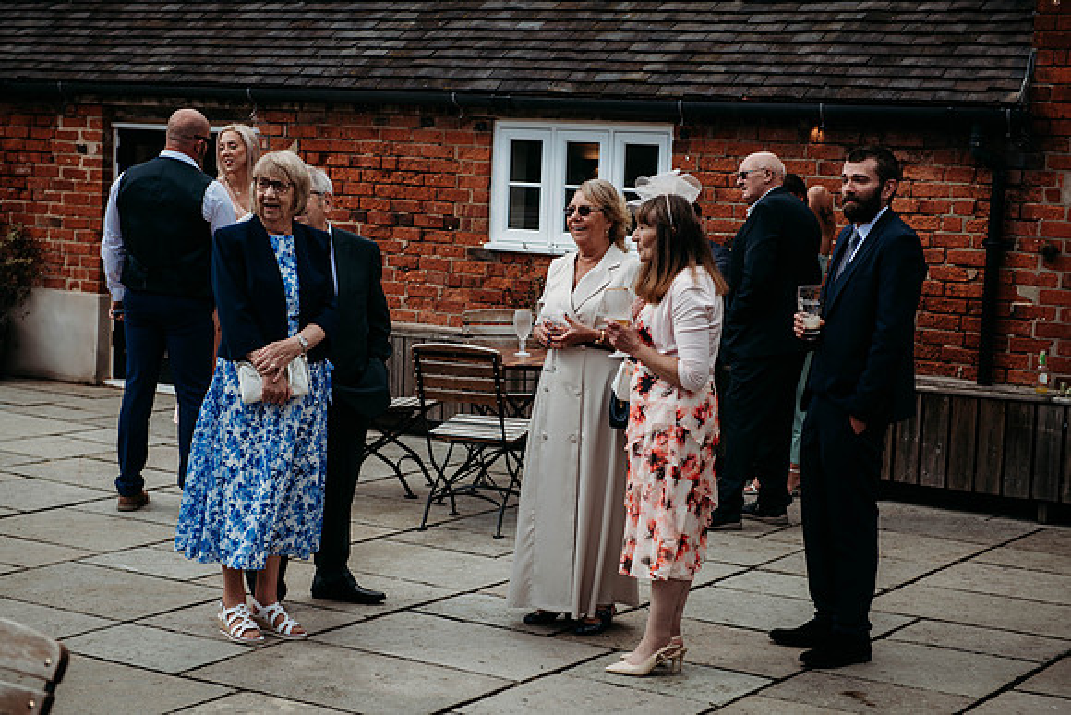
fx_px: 2083
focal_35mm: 70
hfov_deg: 28.8
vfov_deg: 19.5
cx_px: 536
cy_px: 358
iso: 64
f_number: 5
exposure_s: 1/640
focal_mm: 70
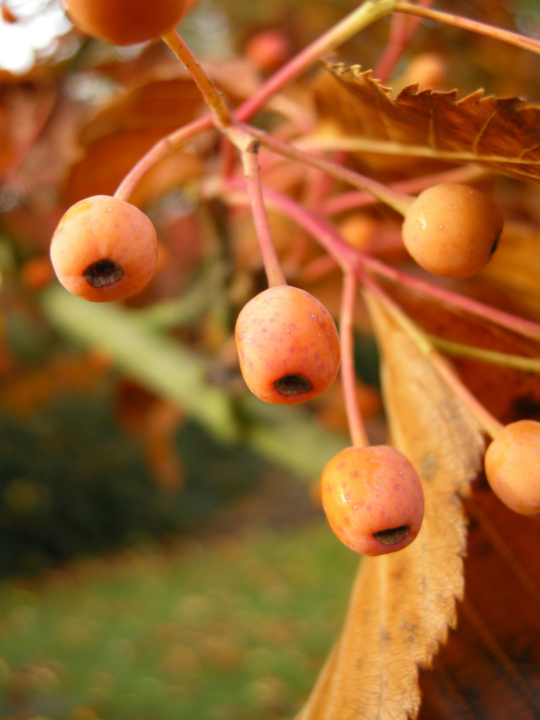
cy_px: 360
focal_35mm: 35
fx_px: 728
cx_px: 270
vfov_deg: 52.6
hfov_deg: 40.7
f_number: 3
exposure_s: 1/64.3
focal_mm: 7.5
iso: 64
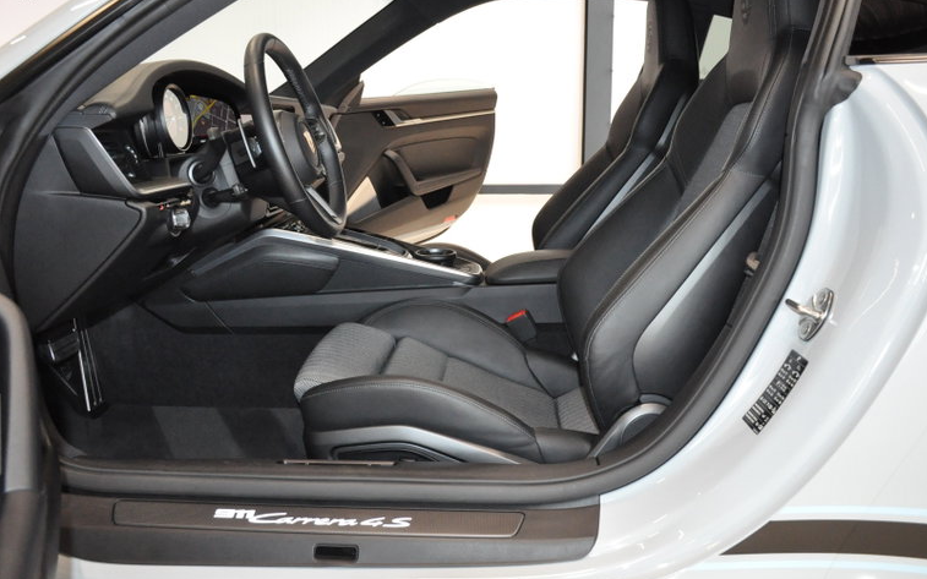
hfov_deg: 61.2
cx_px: 469
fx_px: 783
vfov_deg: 40.6
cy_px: 278
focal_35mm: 31
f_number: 5.6
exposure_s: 1/100
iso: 3200
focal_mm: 20
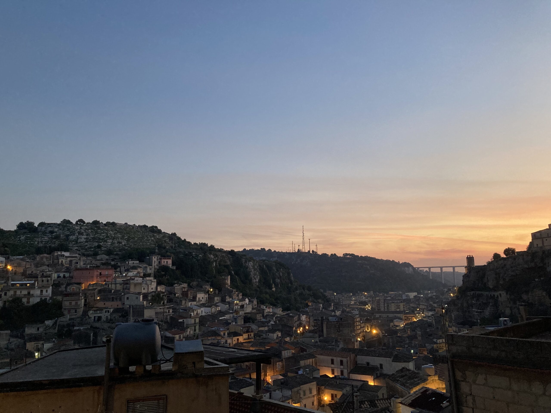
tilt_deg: +9.6
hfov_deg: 63.4
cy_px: 206
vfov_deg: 49.7
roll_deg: +0.8
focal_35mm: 28
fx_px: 446
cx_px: 276
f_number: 1.8
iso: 250
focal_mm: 3.99
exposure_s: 1/60
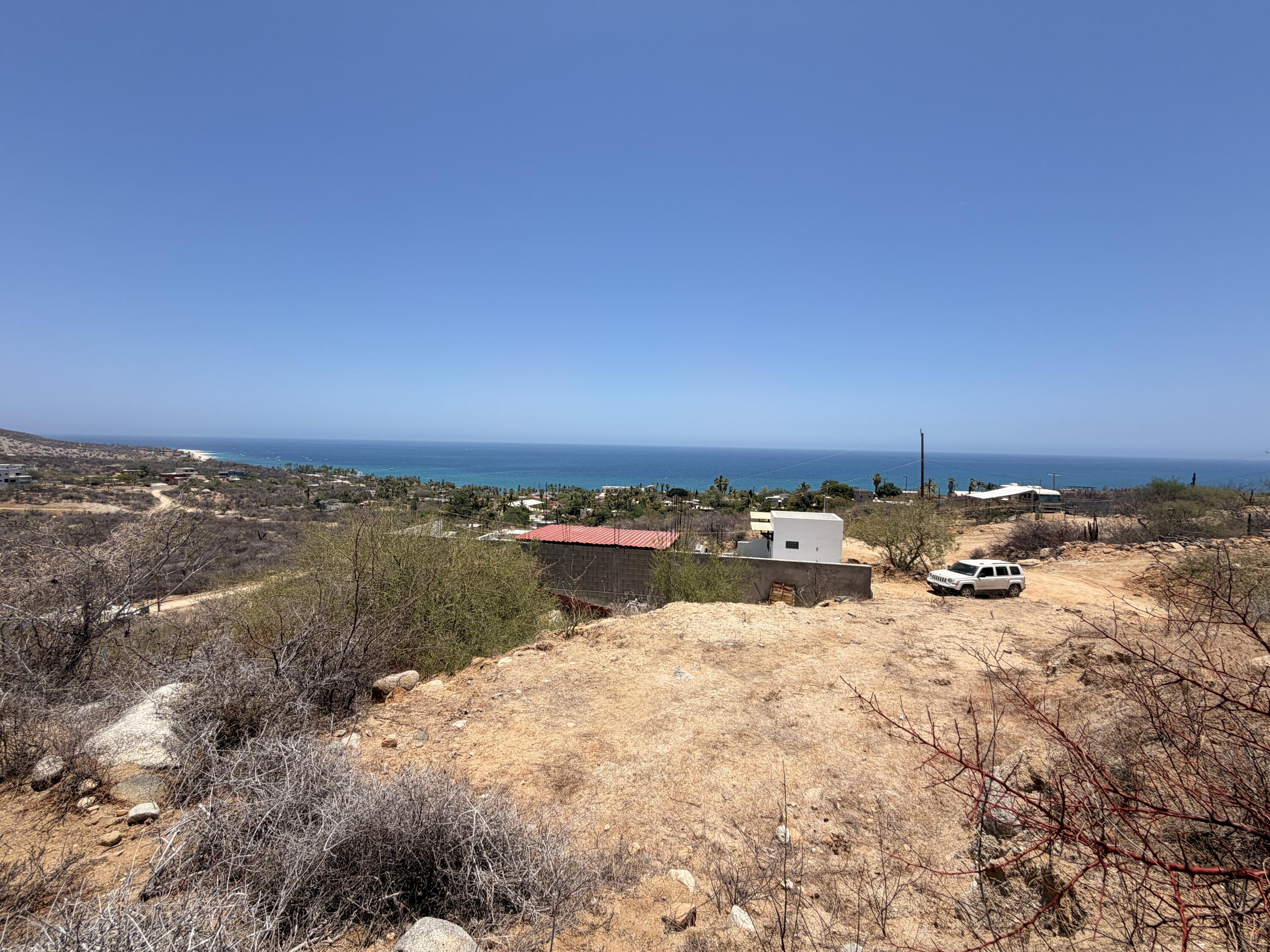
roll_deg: -1.1
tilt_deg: -3.9
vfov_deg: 85.7
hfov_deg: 102.1
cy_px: 476
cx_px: 635
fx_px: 514
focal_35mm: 14
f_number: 2.2
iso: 20
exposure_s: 1/1259
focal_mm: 2.22
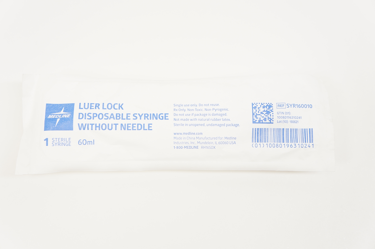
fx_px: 499
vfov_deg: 28.0
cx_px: 188
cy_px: 124
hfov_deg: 41.2
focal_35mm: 48
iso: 400
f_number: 6.3
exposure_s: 1/50
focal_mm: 32
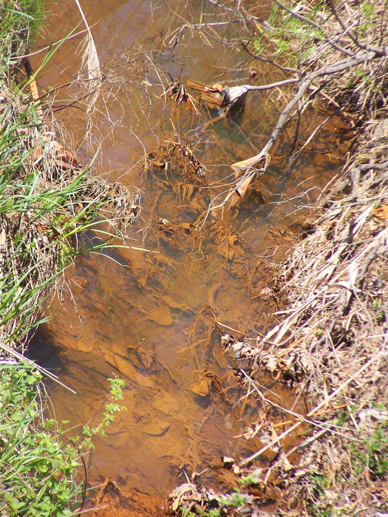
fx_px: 5484
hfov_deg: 4.1
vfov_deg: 5.4
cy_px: 258
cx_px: 194
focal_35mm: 367
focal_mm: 60.8
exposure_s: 1/400
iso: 80
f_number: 3.6
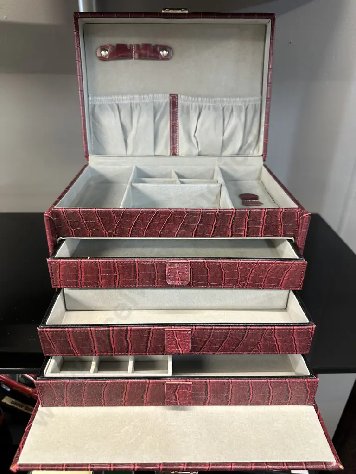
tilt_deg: -29.2
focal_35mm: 24
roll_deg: -0.3
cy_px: 237
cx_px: 178
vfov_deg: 71.6
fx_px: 329
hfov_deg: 56.8
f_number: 1.78
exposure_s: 1/50
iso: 200
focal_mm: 6.86
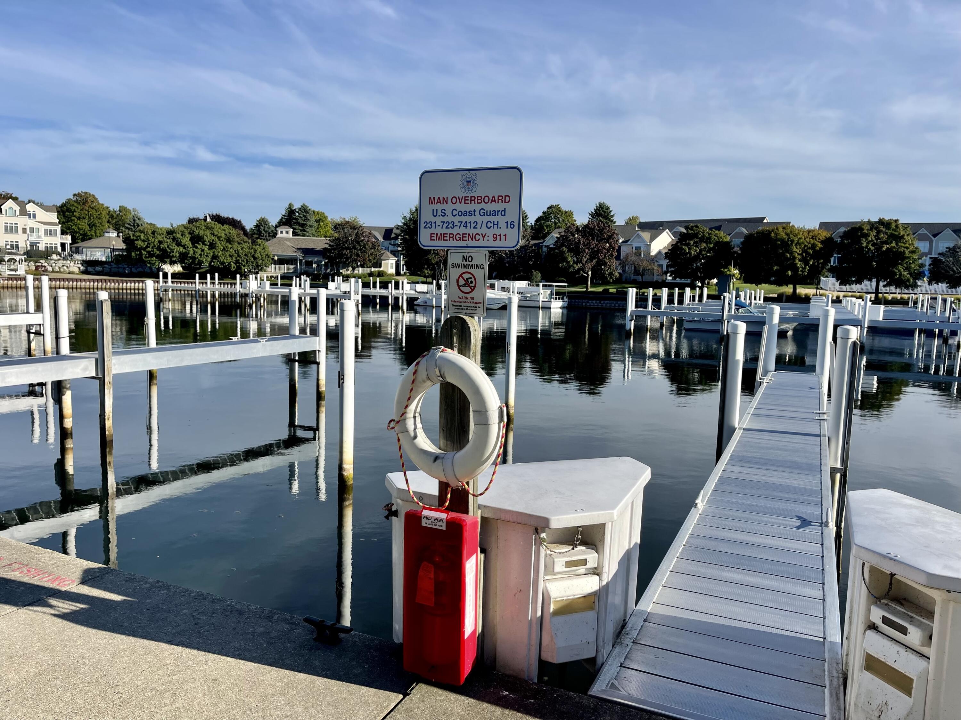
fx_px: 722
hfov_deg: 67.3
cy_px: 360
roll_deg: -3.1
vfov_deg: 53.1
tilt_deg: -6.7
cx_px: 480
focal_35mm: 26
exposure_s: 1/3922
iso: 32
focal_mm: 5.1
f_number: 1.6
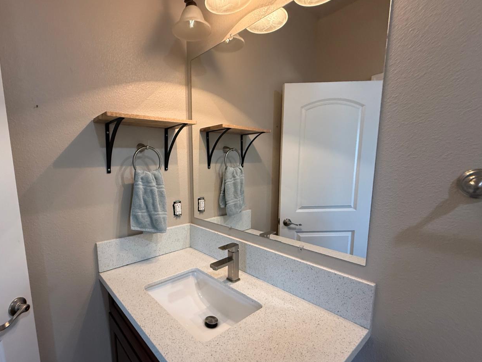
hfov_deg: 90.1
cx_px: 197
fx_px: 237
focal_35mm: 17
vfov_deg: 74.5
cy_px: 198
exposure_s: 1/120
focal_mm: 2.22
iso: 320
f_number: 2.2
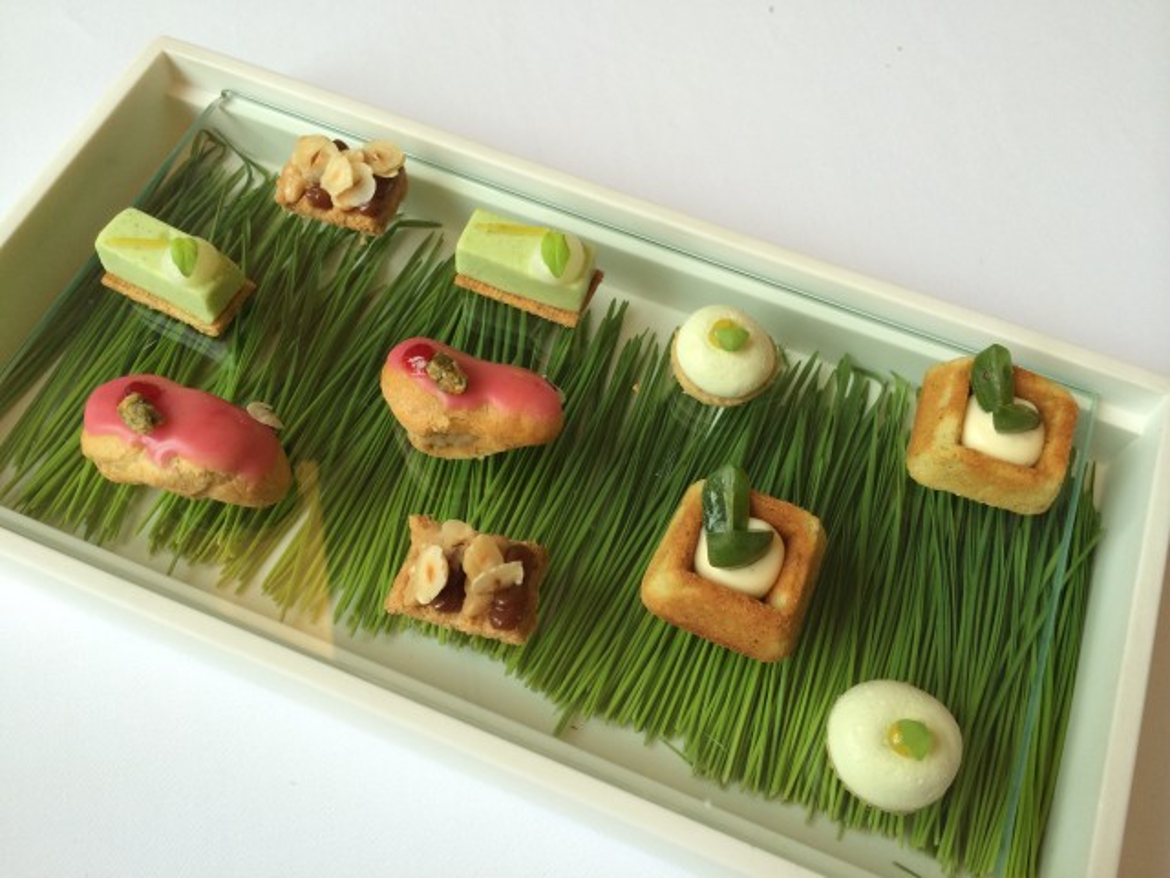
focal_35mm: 30
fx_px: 1014
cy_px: 439
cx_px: 585
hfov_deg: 60.0
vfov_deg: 46.8
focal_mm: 4.12
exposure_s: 1/120
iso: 64
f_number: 2.2
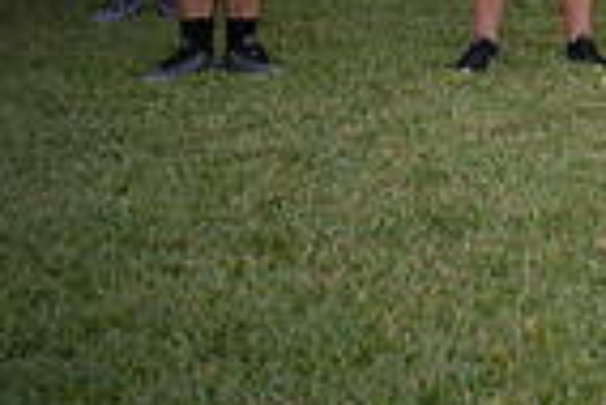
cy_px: -313
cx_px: 1233
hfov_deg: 16.0
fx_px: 1651
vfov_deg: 12.8
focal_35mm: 98
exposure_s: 1/400
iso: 2000
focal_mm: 24
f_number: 3.2
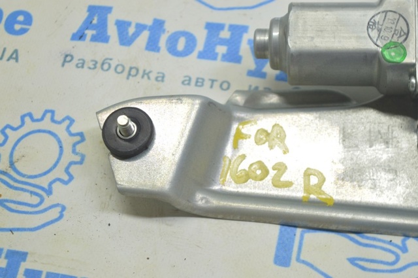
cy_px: 139
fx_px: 957
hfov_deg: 24.6
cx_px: 209
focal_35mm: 82
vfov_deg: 16.5
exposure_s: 1/20
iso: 400
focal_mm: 55
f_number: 5.6
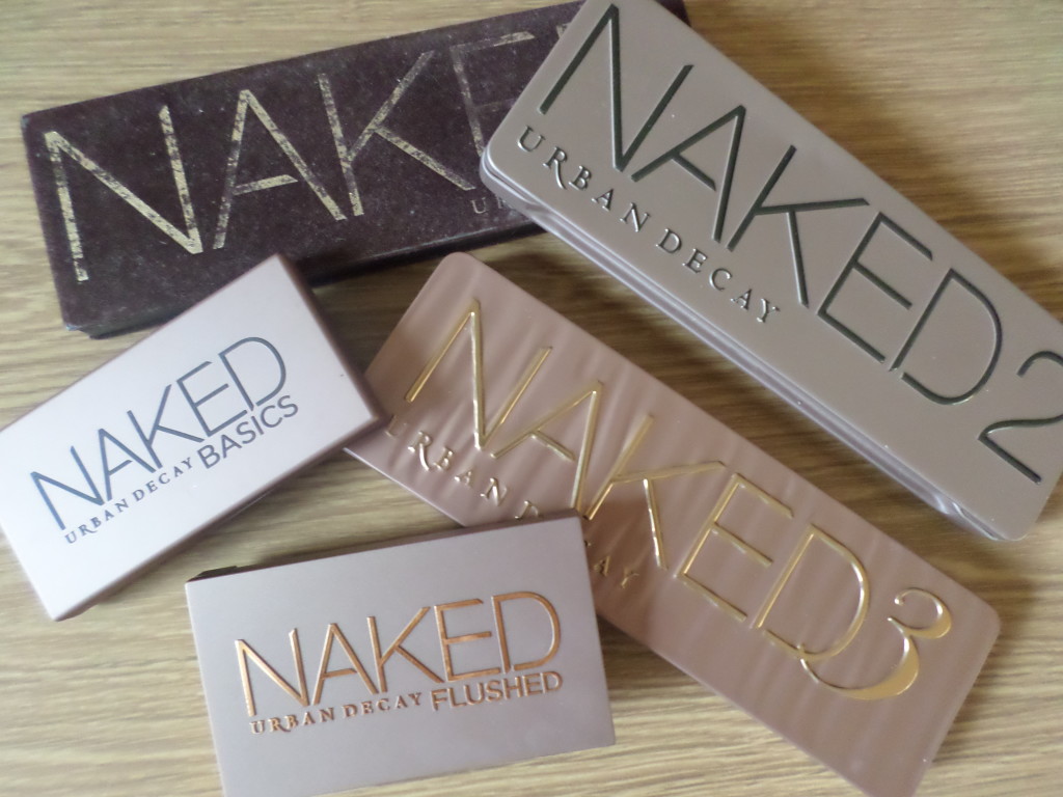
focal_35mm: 25
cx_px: 532
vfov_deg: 54.9
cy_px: 398
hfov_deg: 69.4
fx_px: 768
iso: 400
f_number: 2.5
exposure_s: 1/30
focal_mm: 4.5
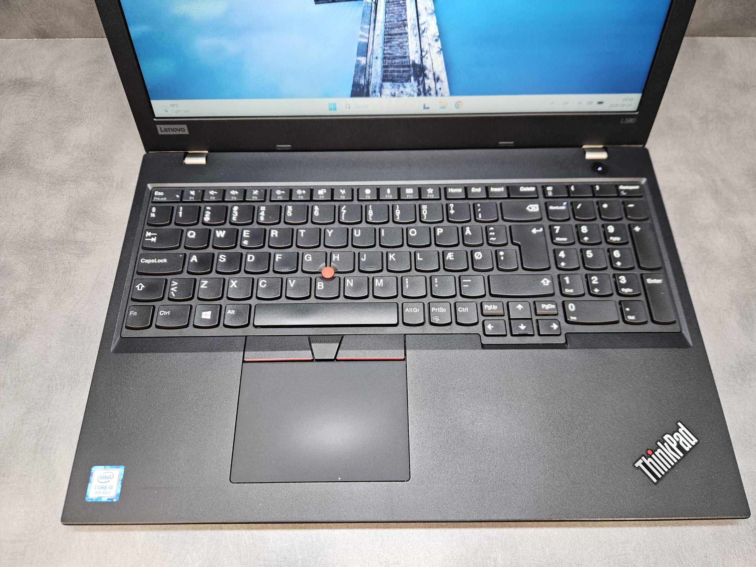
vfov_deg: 58.9
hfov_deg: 73.9
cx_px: 378
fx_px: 502
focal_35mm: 23
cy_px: 284
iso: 320
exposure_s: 1/143
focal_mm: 5.4
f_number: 1.8
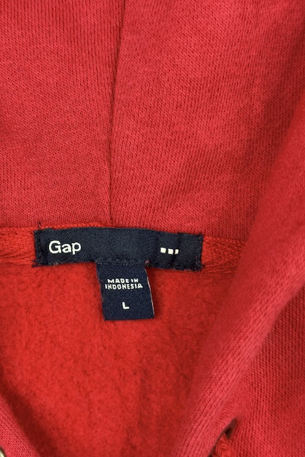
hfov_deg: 26.5
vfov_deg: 38.9
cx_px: 147
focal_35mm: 51
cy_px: 233
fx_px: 647
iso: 64
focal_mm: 6.76
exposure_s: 1/50
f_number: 1.78
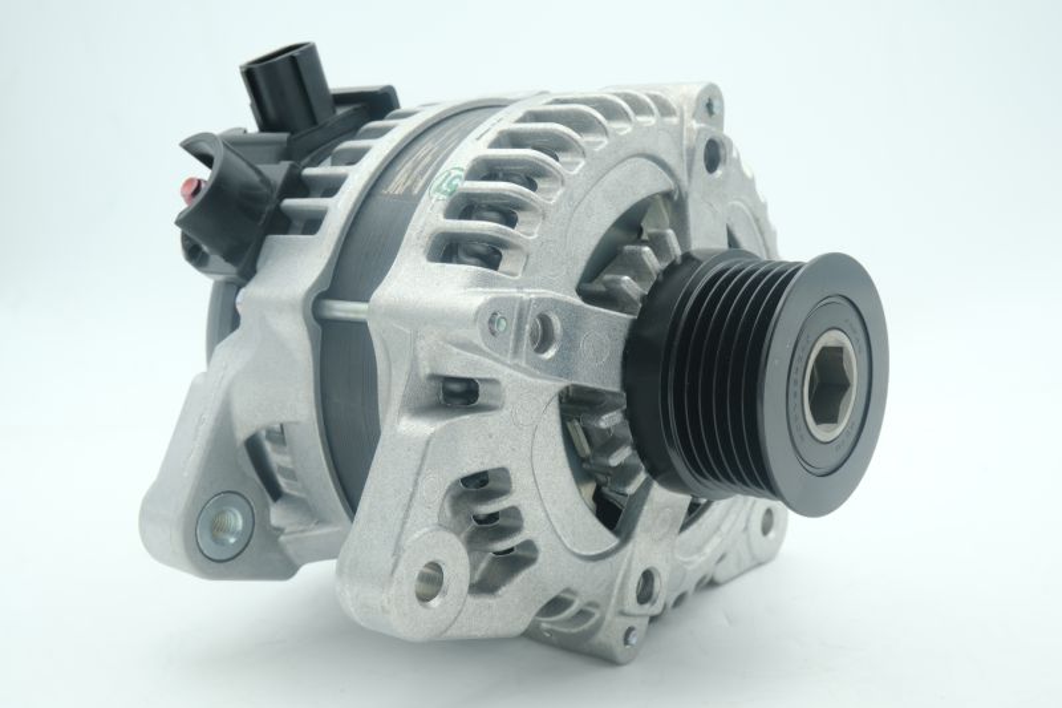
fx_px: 1239
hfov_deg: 46.4
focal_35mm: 42
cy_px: 354
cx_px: 531
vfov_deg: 31.9
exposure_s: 1/20
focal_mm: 28
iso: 200
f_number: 11
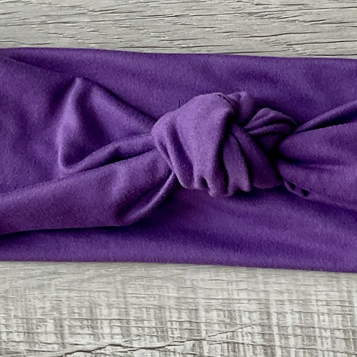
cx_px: 242
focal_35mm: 89
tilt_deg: -82.9
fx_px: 1038
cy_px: 109
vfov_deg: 19.4
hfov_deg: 19.4
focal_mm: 3
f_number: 1.8
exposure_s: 1/100
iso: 64
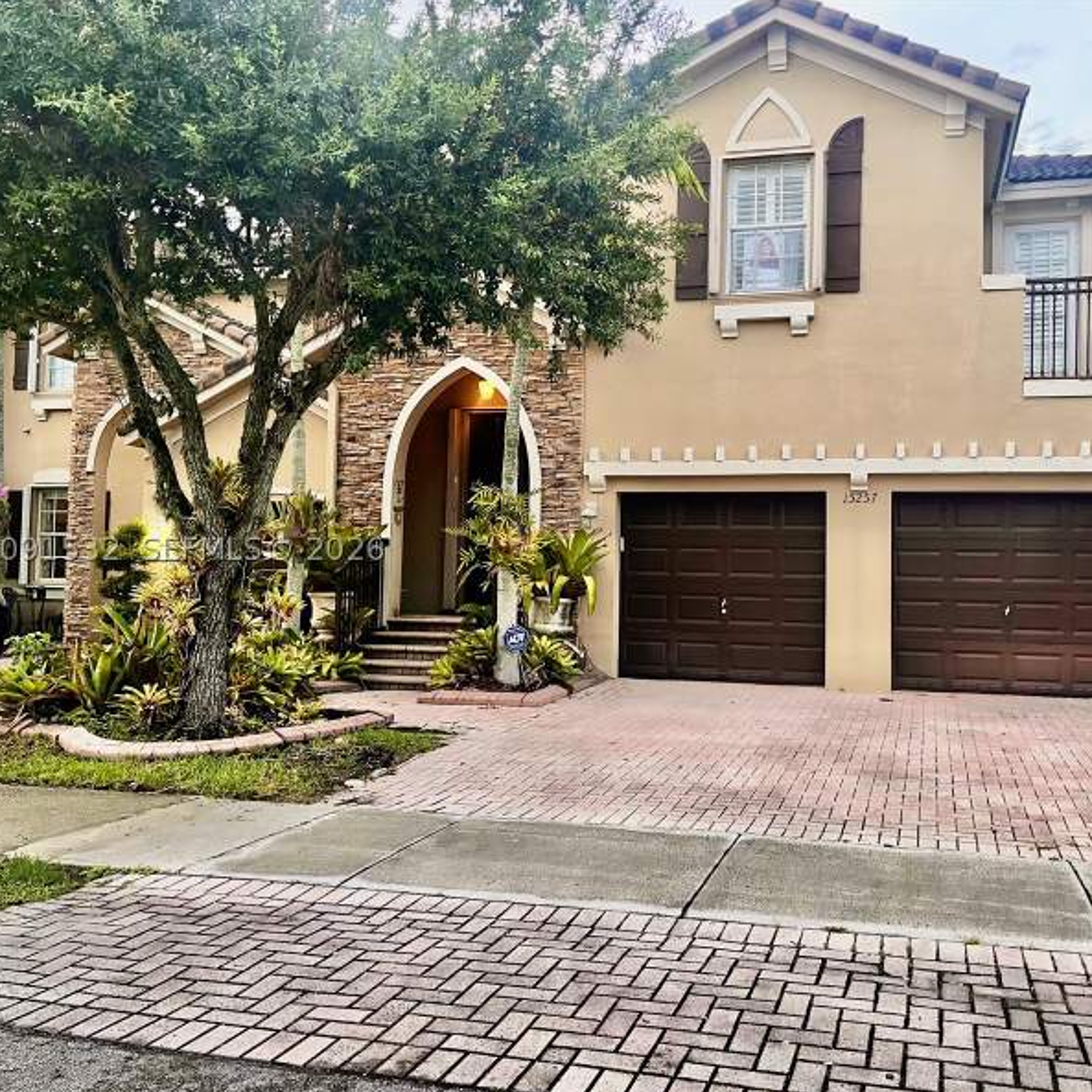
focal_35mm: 31
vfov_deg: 52.5
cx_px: 667
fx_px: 1106
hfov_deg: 52.1
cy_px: 549
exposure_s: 1/99
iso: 125
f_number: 1.6
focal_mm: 5.1
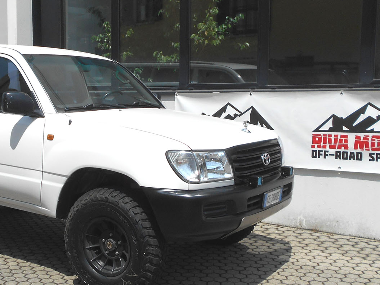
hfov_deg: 45.2
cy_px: 185
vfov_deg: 34.9
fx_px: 450
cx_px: 133
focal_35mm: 41
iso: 80
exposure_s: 1/320
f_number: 8
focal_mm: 4.6
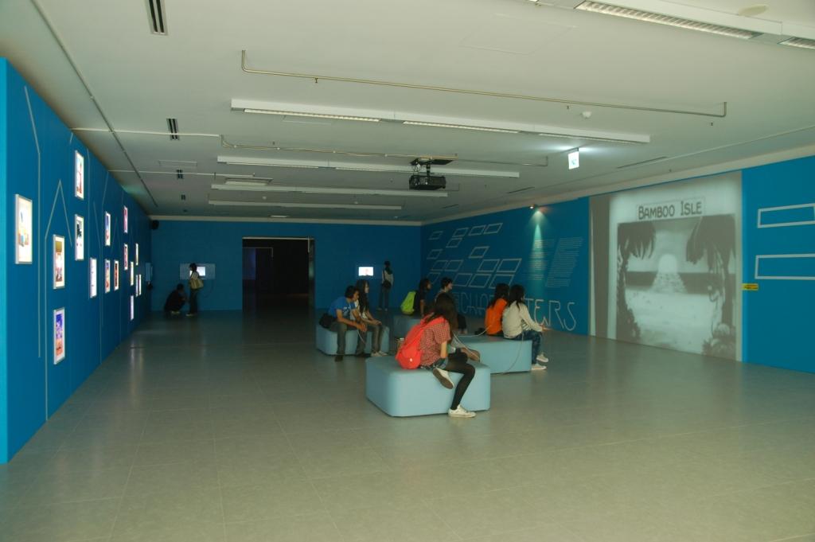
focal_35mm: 44
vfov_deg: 30.8
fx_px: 984
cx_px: 408
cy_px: 271
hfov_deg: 45.0
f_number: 4.5
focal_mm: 29
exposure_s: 1/4
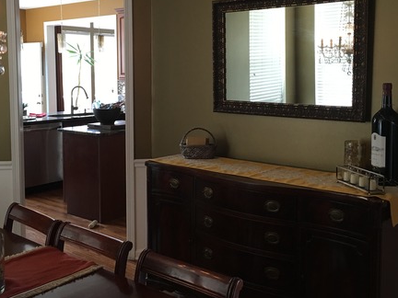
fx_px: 494
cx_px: 189
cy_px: 109
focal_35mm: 43
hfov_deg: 43.8
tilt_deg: -3.1
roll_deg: -0.1
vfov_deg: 33.4
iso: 50
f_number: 2.2
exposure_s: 1/15
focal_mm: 4.15
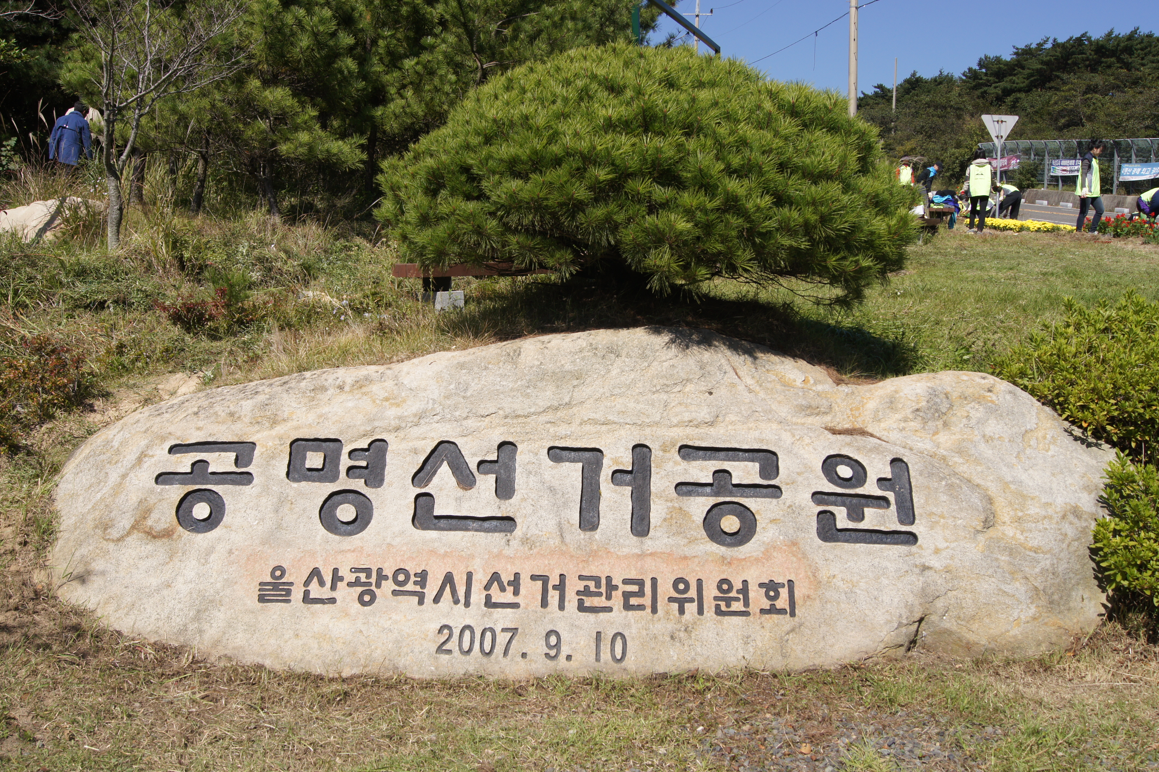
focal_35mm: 33
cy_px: 386
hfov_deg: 57.2
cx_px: 580
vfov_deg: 40.0
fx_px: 1062
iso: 200
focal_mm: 22
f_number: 10
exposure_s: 1/400
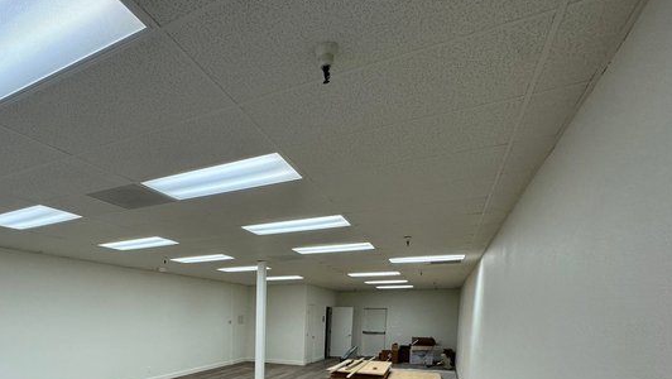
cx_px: 201
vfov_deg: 45.6
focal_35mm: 22
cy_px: 356
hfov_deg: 77.3
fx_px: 392
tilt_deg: -4.2
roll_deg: +0.2
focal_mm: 2.22
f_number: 2.2
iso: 250
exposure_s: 1/120
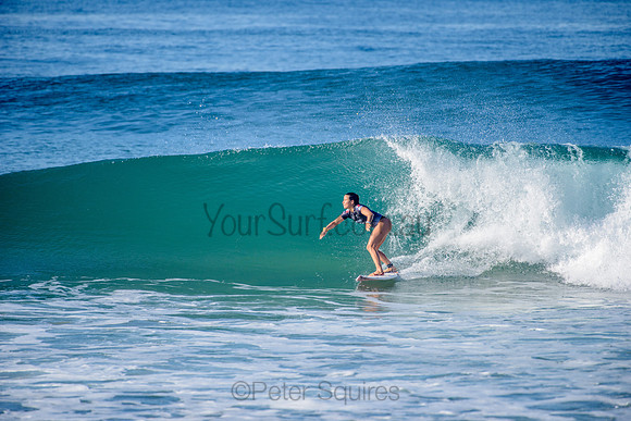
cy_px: 210
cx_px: 316
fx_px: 8766
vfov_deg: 2.8
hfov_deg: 4.1
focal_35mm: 500
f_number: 5.6
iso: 200
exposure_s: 1/1600
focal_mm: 500
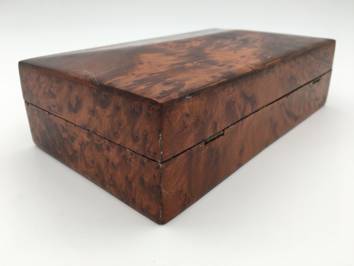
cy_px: 133
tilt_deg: -24.7
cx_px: 177
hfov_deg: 61.7
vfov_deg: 48.2
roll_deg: +0.8
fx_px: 297
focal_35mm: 29
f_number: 2.2
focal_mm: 4.15
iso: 25
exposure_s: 1/100
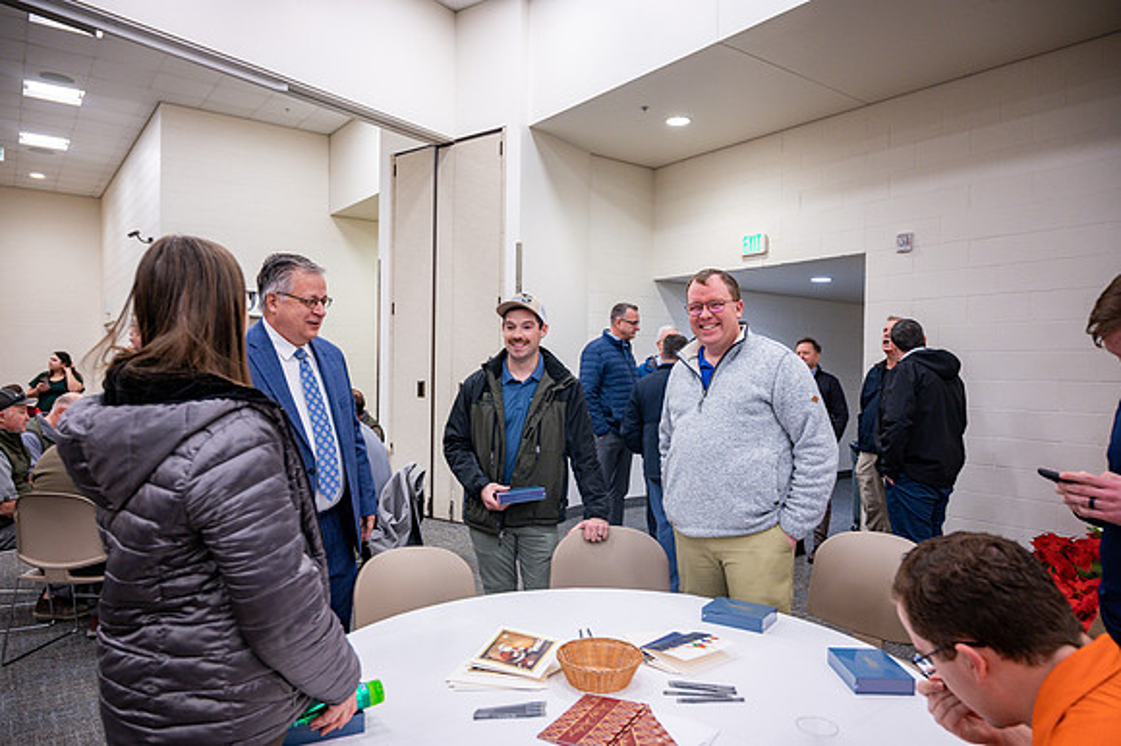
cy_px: 373
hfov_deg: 73.8
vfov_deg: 53.1
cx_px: 560
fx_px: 747
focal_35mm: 24
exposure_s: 1/80
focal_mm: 24
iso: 800
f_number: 4
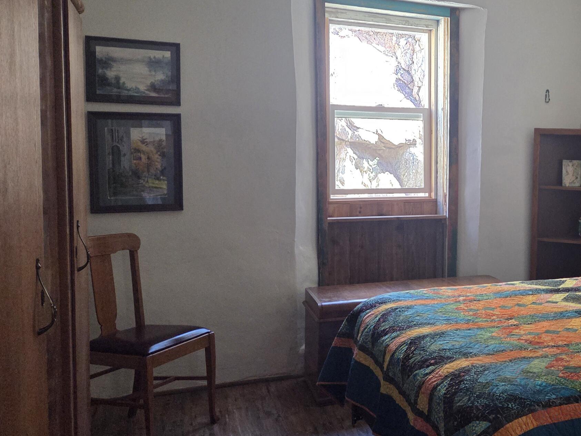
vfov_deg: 35.1
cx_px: 490
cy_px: 206
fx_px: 688
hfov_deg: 43.0
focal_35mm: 41
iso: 500
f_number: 1.8
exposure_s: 1/120
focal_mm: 5.4
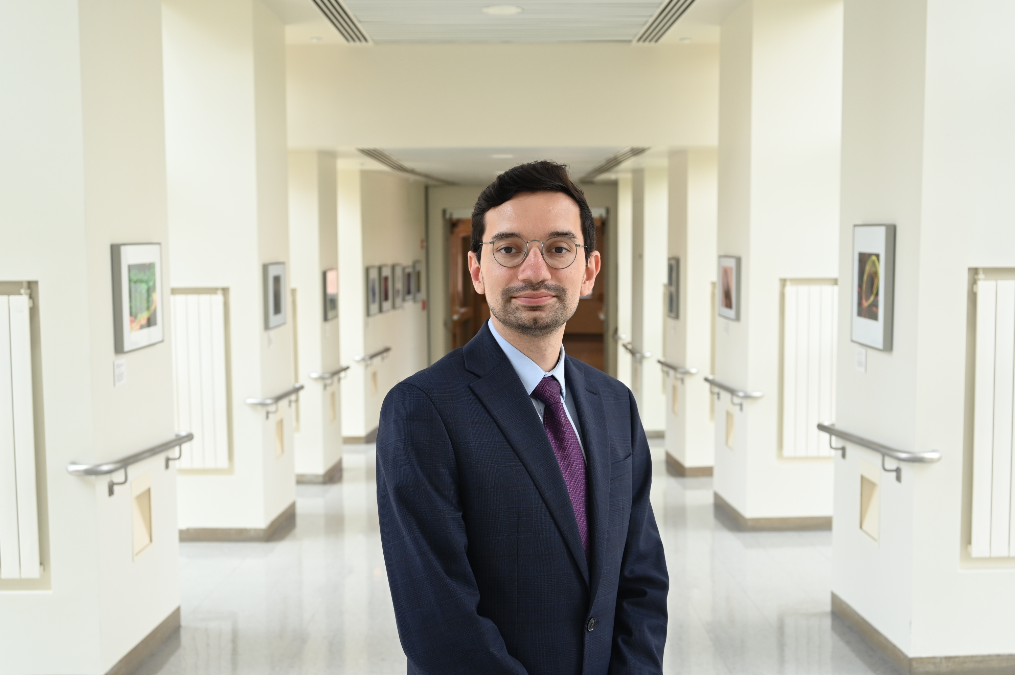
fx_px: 1099
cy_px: 338
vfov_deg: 34.2
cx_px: 508
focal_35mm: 39
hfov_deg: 49.6
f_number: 5.3
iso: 500
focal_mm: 39
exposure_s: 1/125
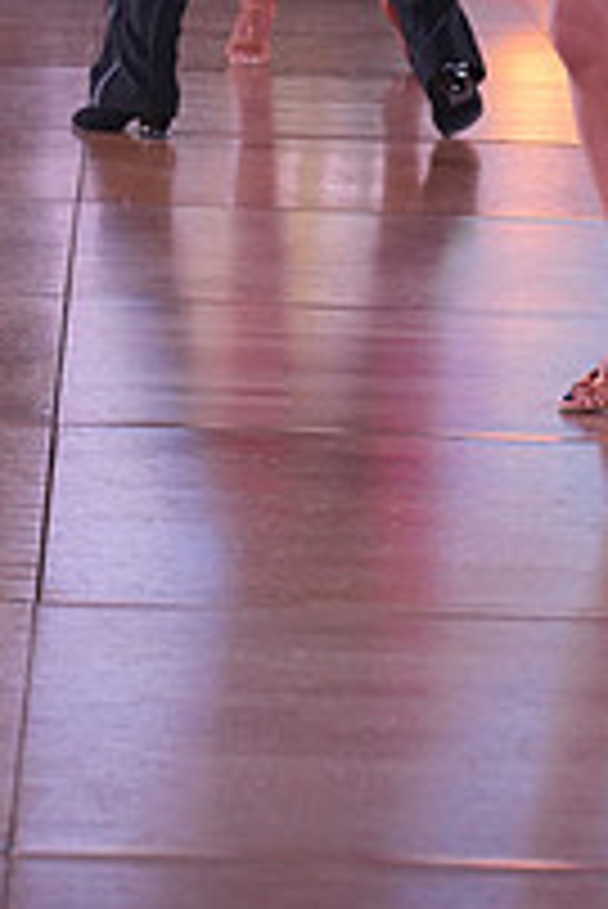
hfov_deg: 7.2
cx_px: 290
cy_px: -356
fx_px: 4855
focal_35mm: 192
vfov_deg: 10.4
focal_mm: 67
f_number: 4
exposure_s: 1/400
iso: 1600
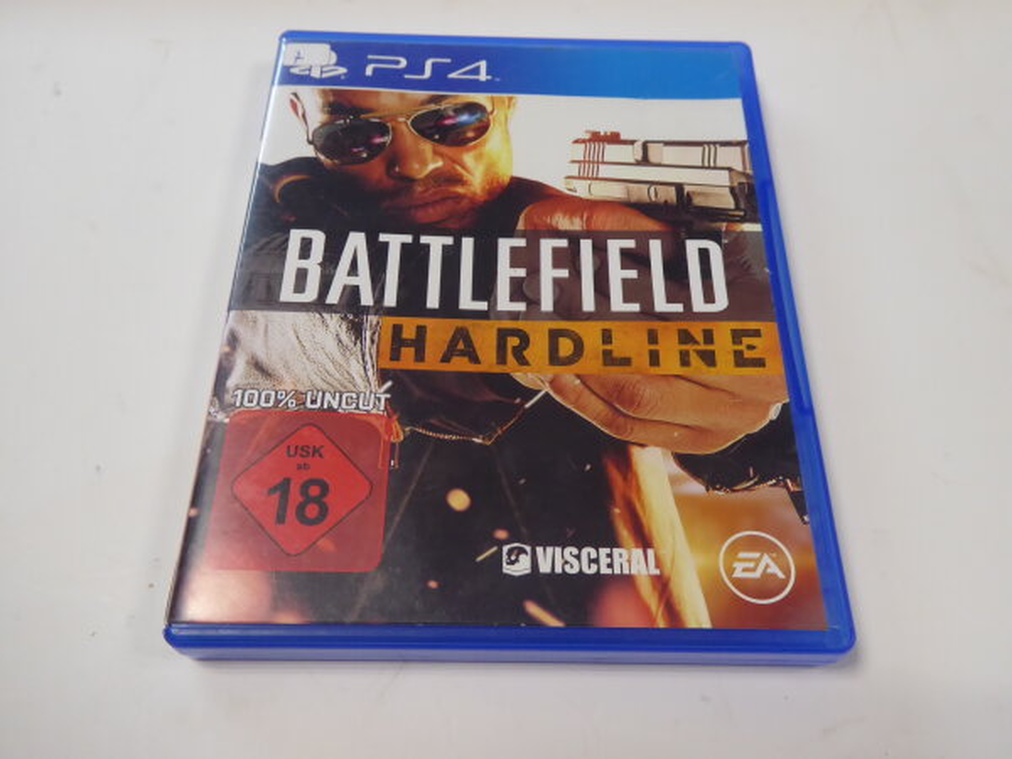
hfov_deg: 61.7
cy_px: 380
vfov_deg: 48.2
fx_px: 848
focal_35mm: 29
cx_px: 506
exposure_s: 1/60
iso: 320
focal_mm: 5
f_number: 3.5
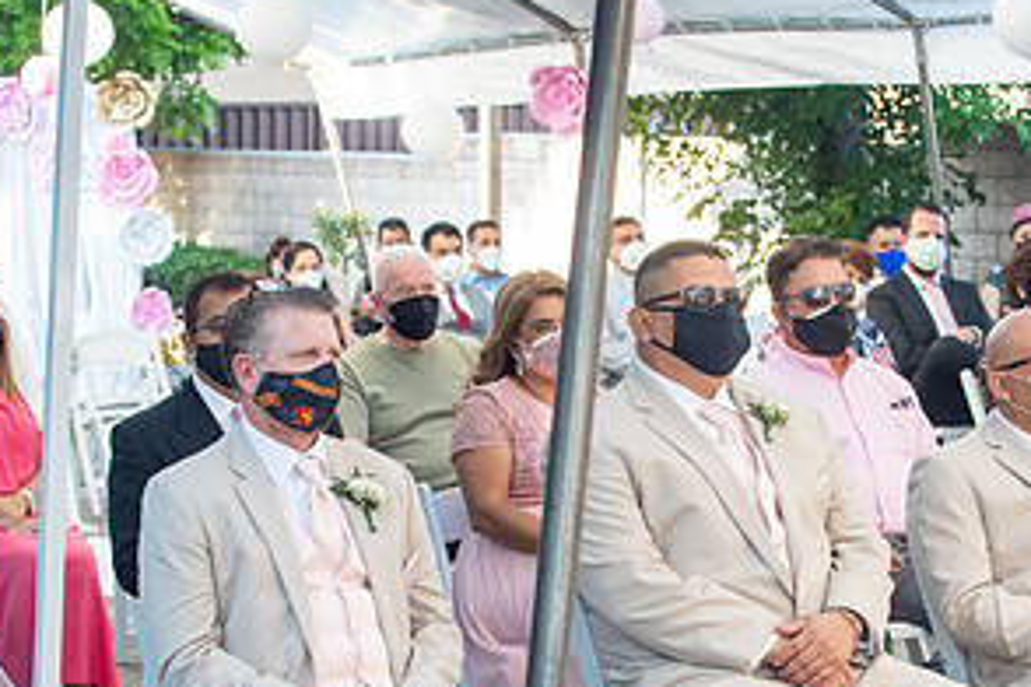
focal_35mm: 138
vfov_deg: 9.9
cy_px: 605
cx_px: 572
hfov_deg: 14.9
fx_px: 3952
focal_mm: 70
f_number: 5.6
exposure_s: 1/160
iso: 640
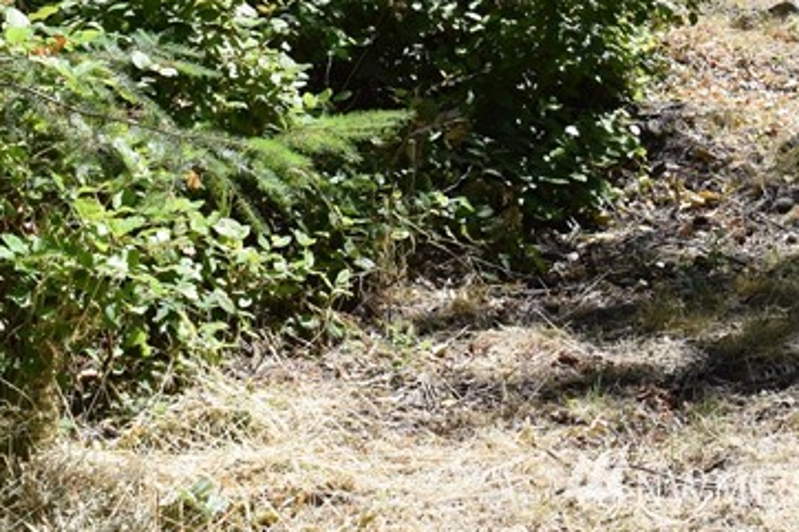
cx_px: 686
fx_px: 1797
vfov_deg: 15.7
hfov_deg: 24.5
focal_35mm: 81
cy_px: -236
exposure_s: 1/250
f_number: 8
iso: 200
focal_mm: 18
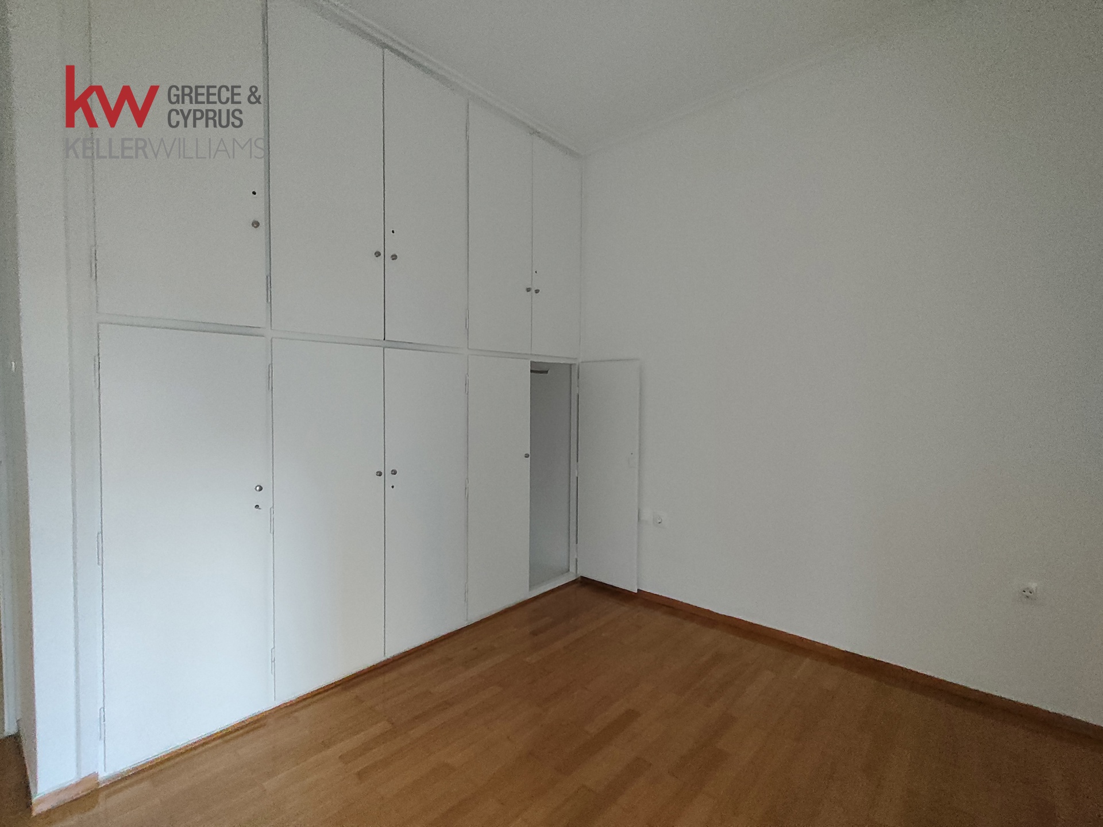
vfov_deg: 81.7
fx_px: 478
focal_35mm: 15
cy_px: 414
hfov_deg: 98.2
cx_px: 552
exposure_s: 1/59.4
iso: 250
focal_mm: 1.67
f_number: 2.2
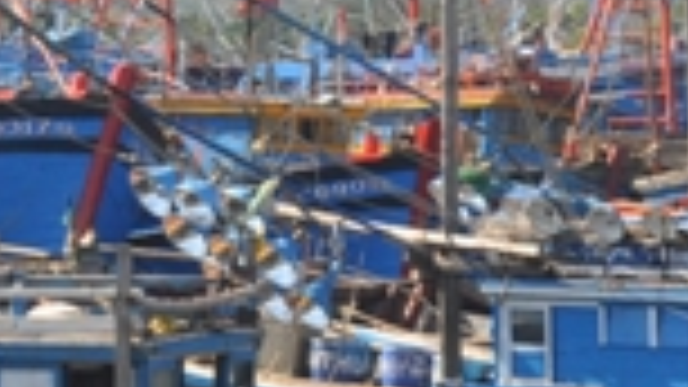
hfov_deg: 5.4
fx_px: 7186
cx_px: -229
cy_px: -148
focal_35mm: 394
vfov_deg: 3.1
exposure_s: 1/200
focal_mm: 50
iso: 200
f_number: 11
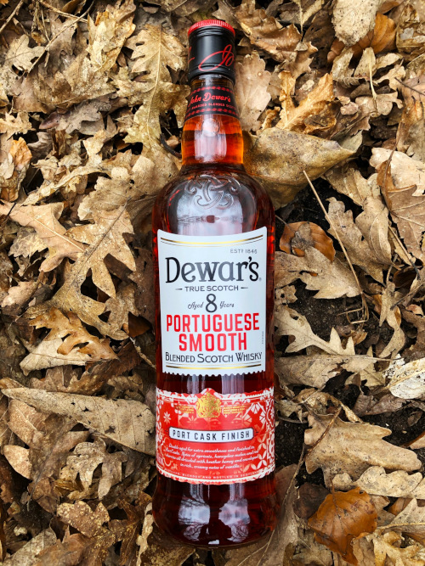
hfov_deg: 49.7
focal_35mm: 28
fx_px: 459
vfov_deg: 63.5
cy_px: 283
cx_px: 212
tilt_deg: -80.8
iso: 40
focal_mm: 3.99
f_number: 1.8
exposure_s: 1/120
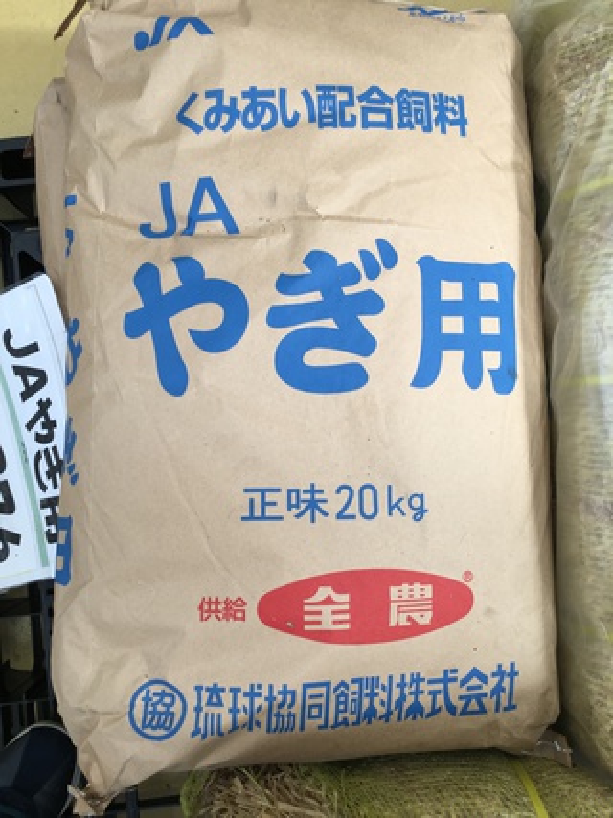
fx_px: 685
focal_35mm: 29
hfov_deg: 48.2
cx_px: 306
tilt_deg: -86.4
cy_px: 409
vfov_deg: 61.7
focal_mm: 4.15
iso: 25
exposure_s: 1/60
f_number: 2.2
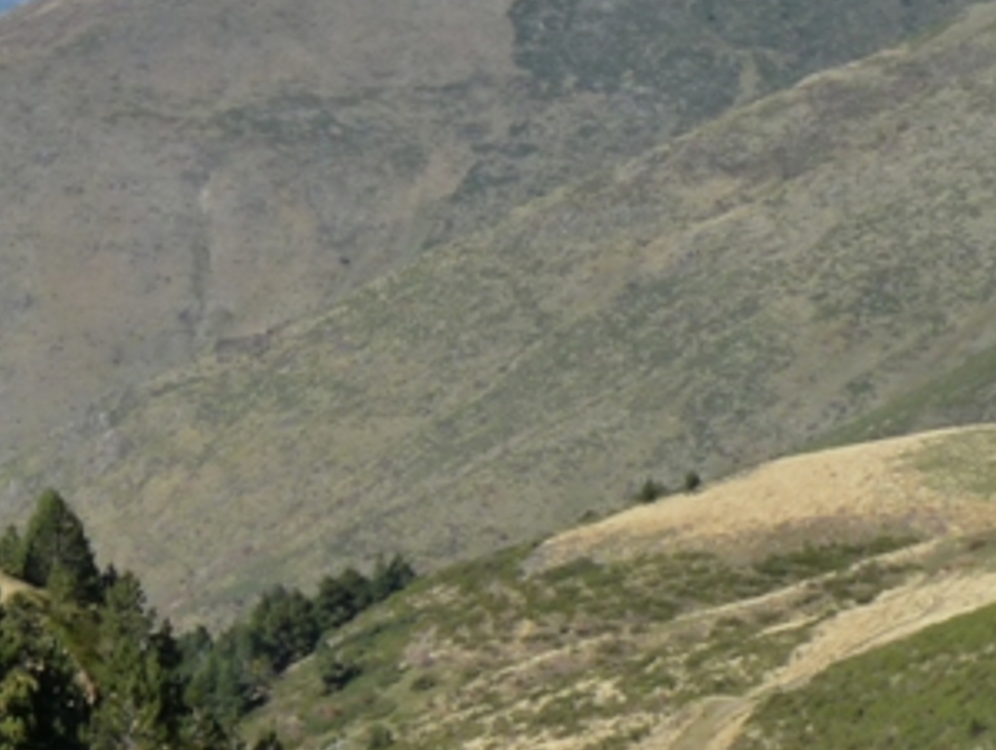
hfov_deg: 10.8
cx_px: -260
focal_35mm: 179
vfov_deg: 8.3
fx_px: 5157
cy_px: 50
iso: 160
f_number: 8
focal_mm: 11.9
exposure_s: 1/400
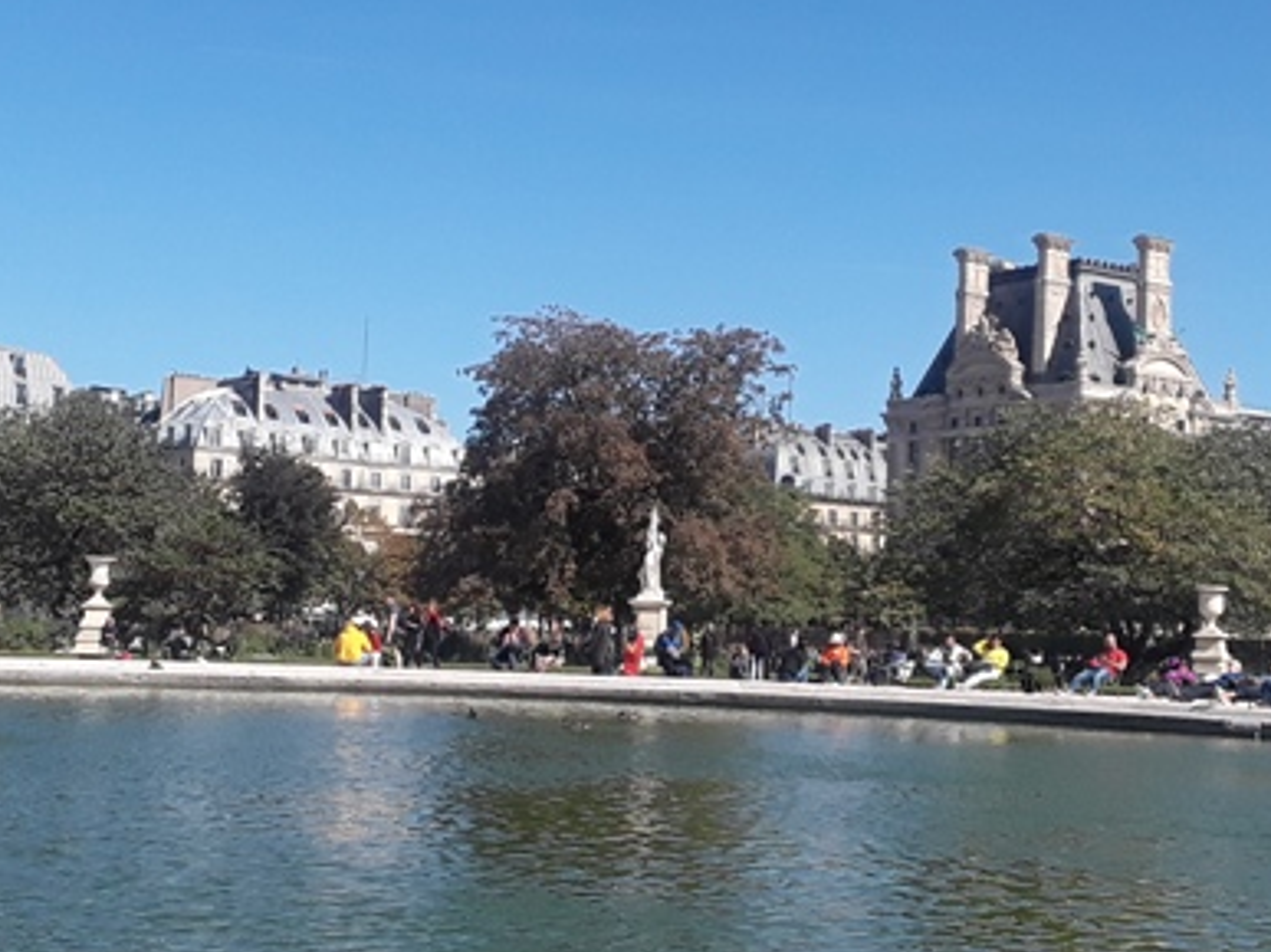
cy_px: 443
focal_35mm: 59
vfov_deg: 24.8
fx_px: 2166
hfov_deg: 32.7
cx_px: 677
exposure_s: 1/1631
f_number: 1.9
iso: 40
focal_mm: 2.9
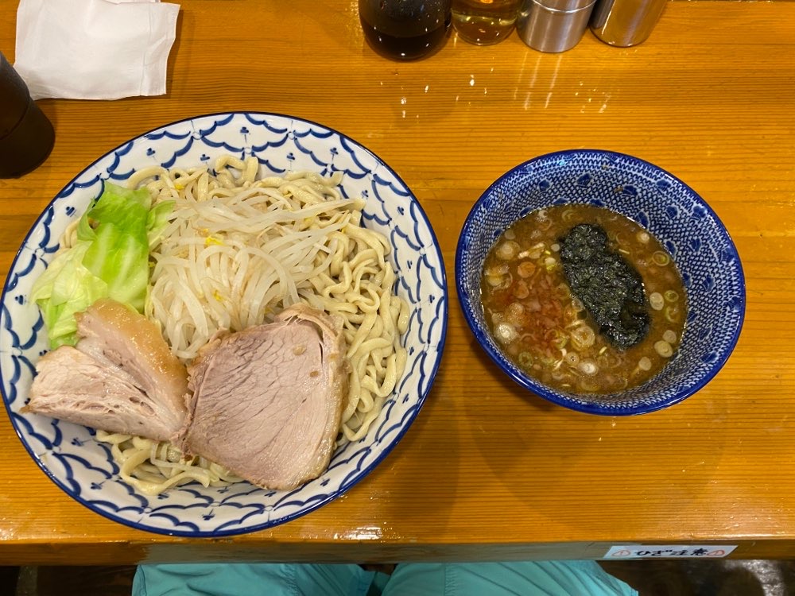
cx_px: 398
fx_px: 597
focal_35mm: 26
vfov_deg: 53.1
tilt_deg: -68.2
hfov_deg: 67.3
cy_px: 298
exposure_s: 1/50
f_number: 1.8
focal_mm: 4.25
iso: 125
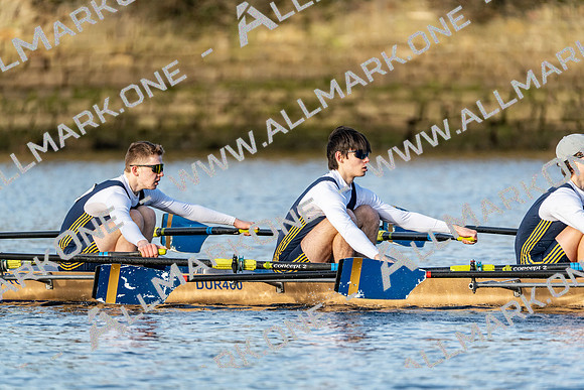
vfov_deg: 2.3
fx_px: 9735
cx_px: 292
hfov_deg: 3.4
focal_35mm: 600
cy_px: 195
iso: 1250
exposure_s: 1/2000
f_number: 6.3
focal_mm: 600
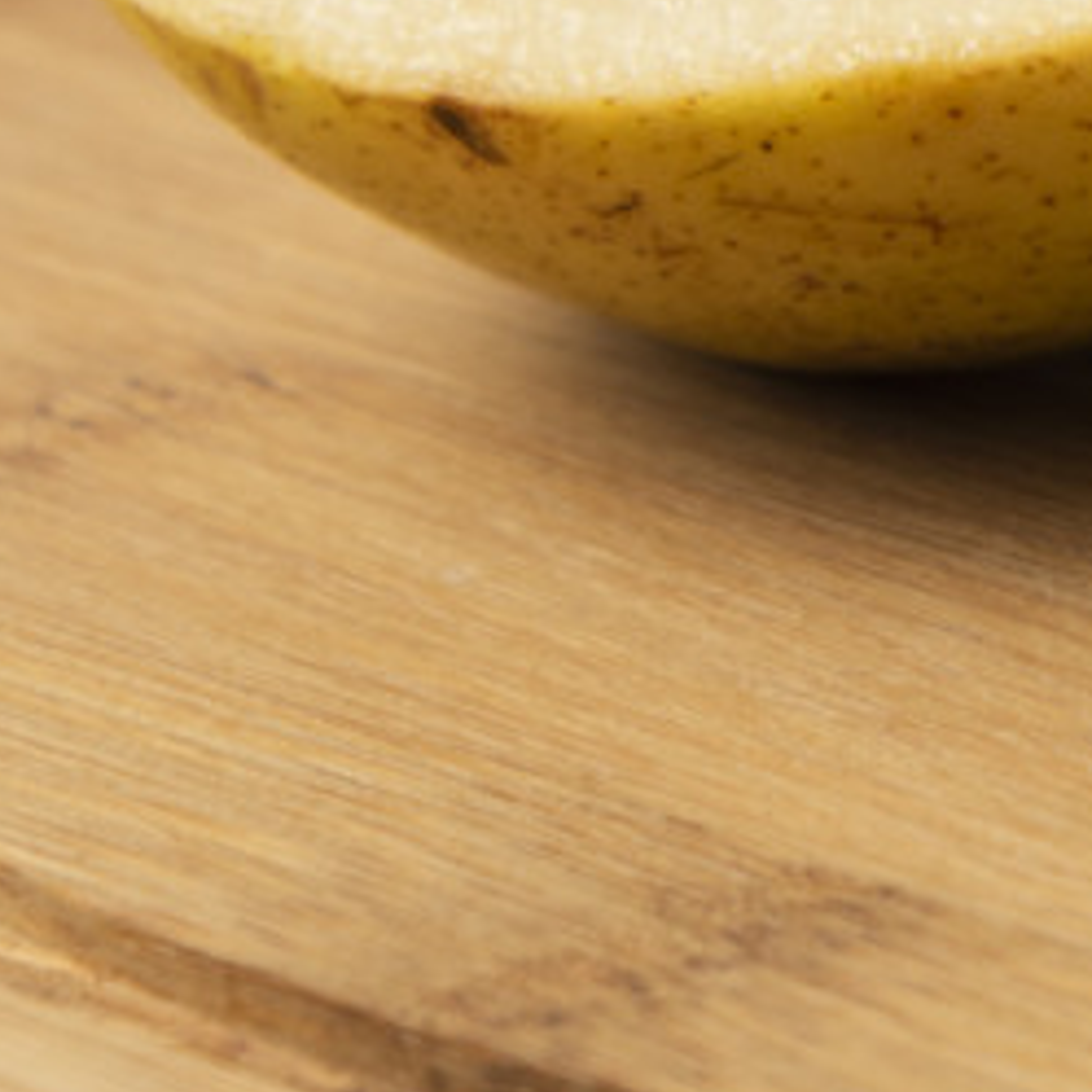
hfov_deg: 3.8
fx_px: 16096
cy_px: -945
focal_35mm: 451
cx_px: 2175
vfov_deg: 3.9
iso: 160
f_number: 8
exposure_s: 1/125
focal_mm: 86
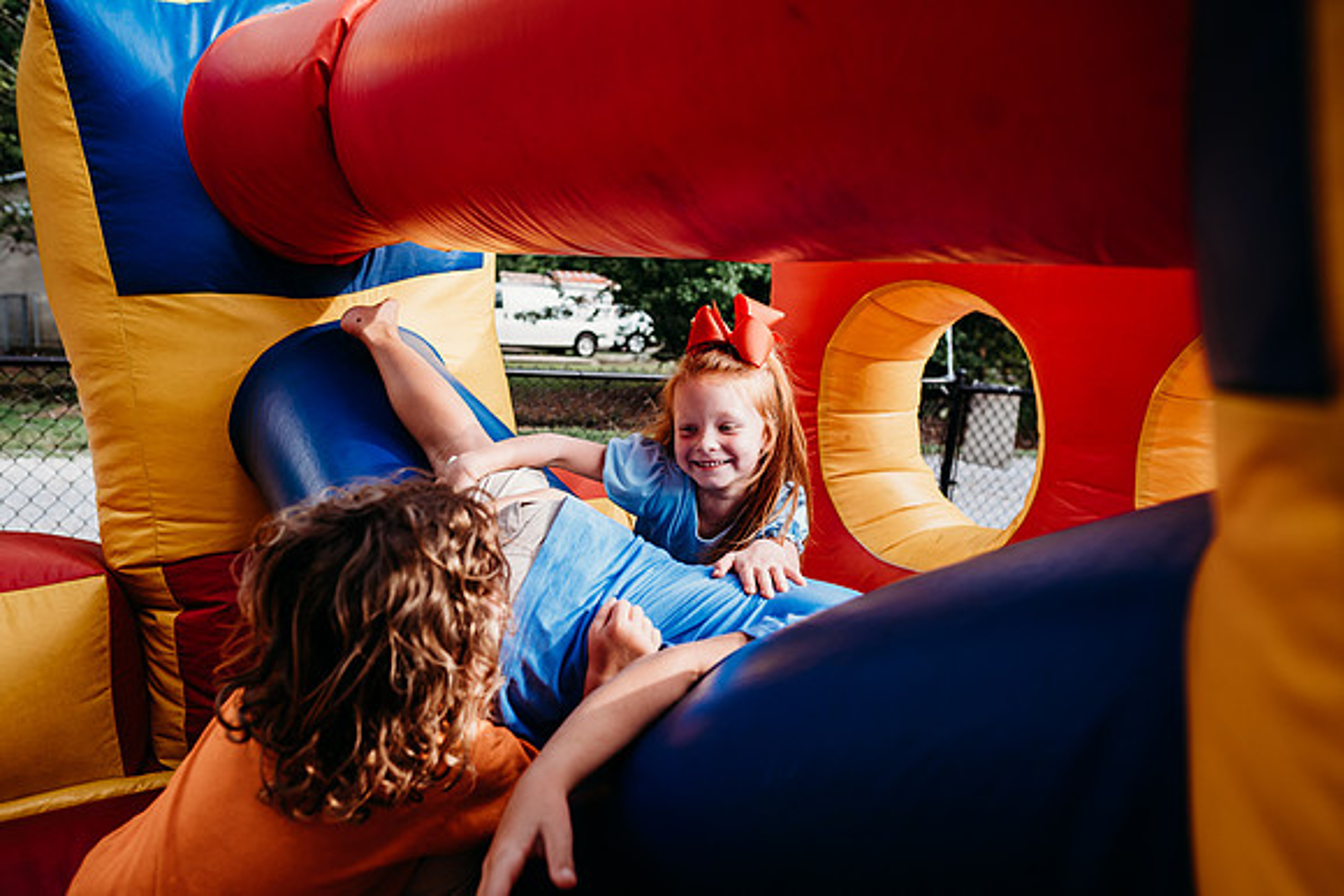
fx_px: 896
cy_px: 448
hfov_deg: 73.7
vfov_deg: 53.2
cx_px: 672
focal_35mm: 24
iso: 250
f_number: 3.5
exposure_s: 1/320
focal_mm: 24
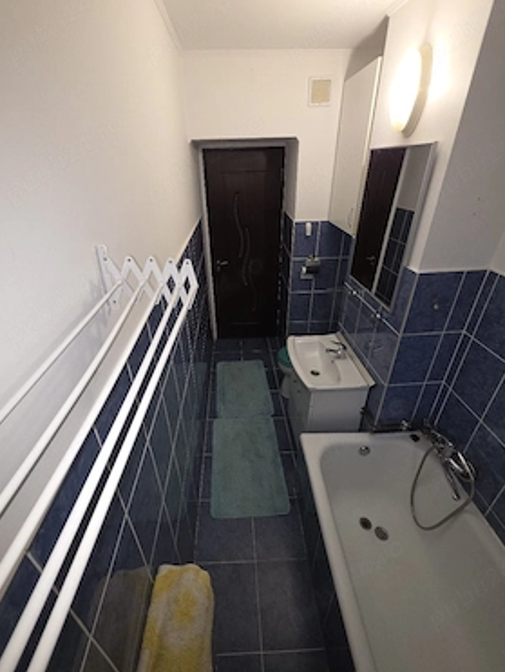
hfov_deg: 85.7
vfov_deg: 102.0
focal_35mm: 14
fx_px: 272
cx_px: 241
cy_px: 322
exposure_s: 1/50.3
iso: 80
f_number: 1.9
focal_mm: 2.2
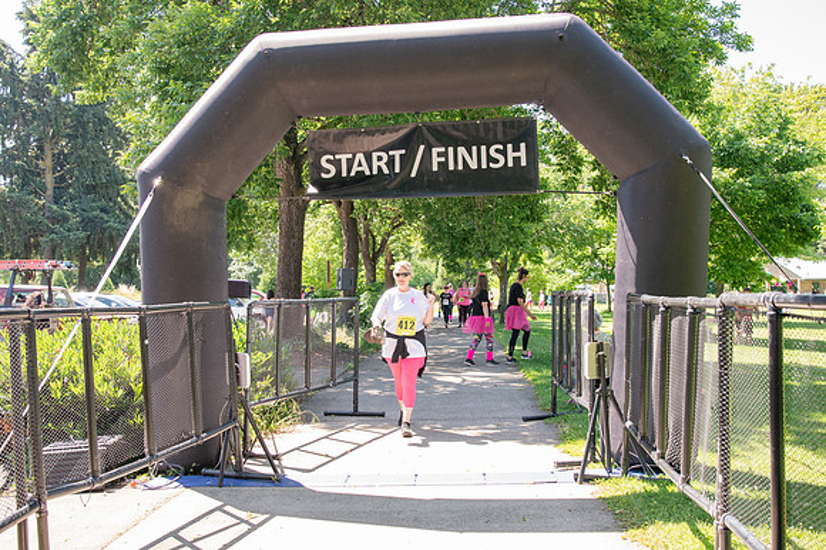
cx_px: 413
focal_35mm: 36
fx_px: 825
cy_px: 275
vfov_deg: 36.8
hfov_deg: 53.2
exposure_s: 1/400
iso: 500
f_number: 4
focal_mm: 24
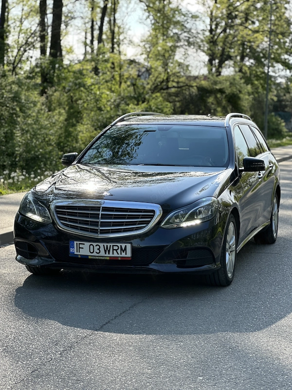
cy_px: 195
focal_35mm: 77
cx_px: 146
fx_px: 866
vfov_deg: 25.3
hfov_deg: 19.1
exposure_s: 1/160
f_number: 2.8
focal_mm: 9
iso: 25
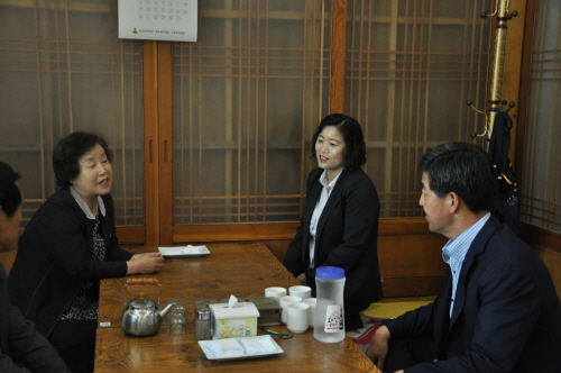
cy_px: 186
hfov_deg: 38.9
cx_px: 280
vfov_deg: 26.4
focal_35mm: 51
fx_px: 794
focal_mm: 34
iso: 800
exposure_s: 1/60
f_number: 4.2
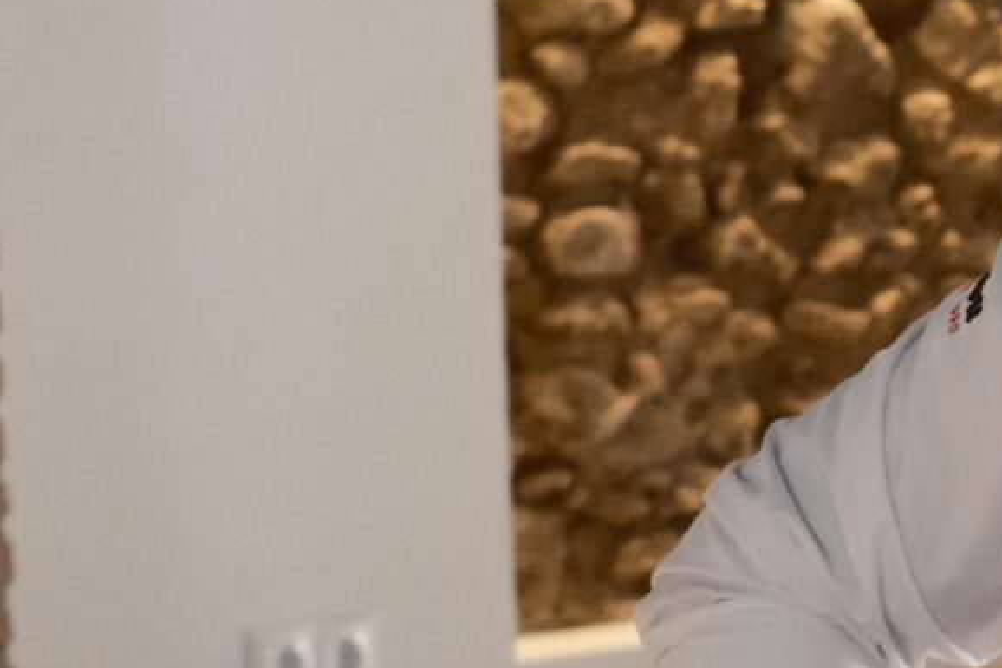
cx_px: 1579
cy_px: 572
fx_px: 4313
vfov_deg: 8.8
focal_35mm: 155
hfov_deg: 12.5
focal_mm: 23
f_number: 2.8
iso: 2500
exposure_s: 1/125
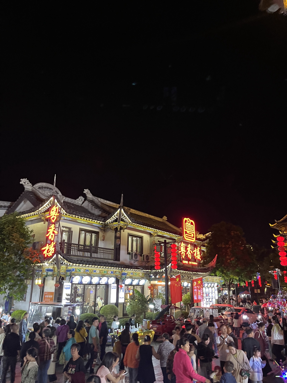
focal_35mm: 25
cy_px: 192
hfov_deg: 54.9
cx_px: 144
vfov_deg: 69.4
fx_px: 276
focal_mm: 5.1
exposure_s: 1/33
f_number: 1.6
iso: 500
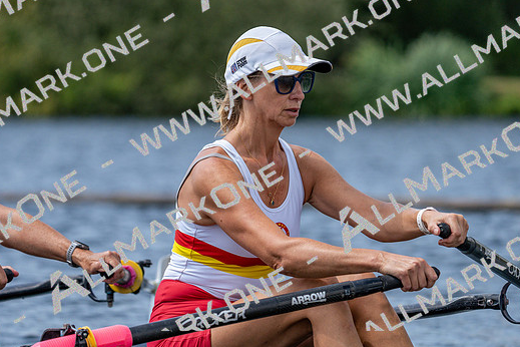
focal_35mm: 333
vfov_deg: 4.1
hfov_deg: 6.2
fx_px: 4810
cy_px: 159
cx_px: 253
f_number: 6.3
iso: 400
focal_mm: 298
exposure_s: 1/2000
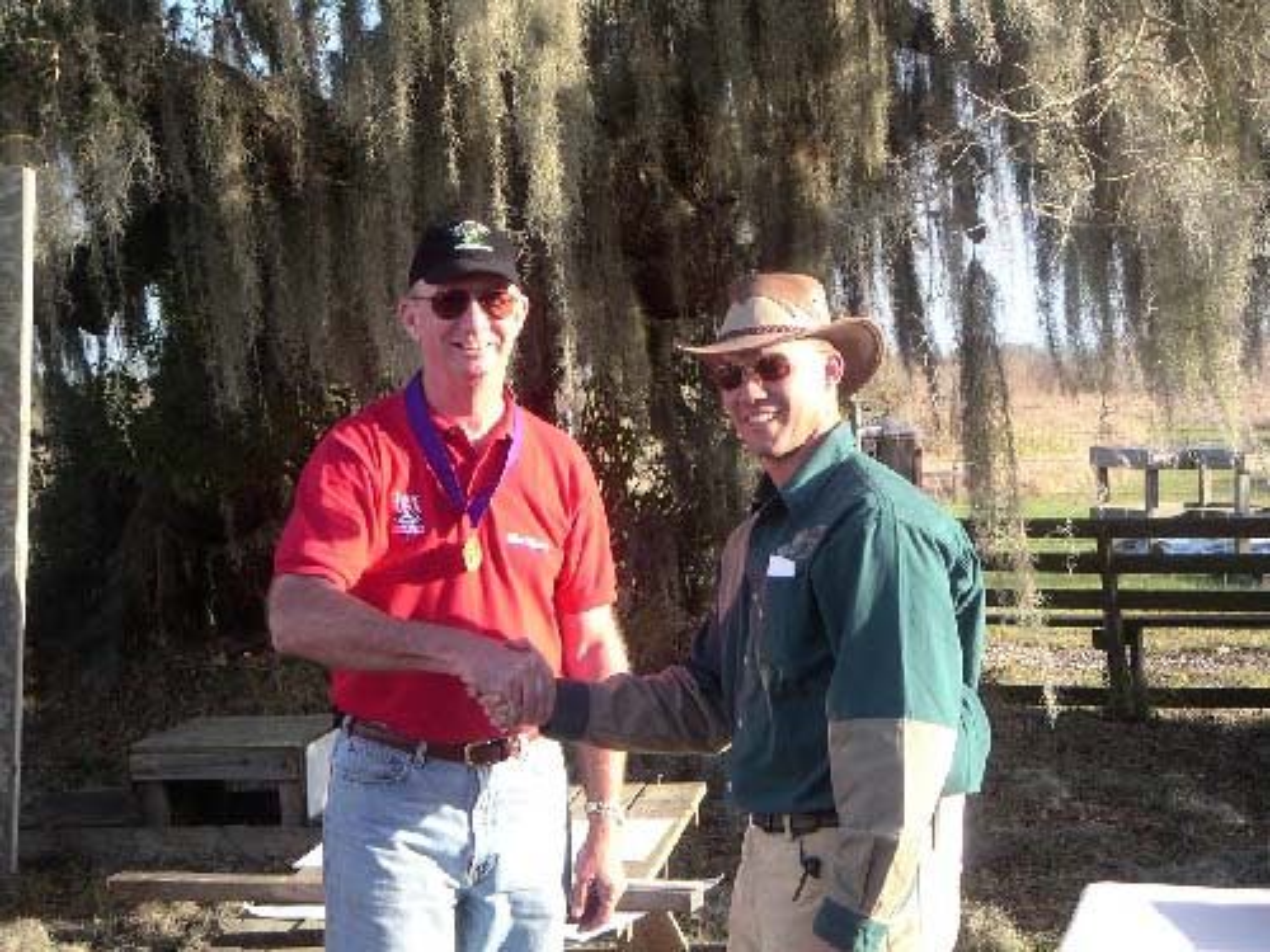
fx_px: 2898
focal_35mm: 79
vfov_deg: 18.7
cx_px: 635
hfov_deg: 24.7
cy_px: 476
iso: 50
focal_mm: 12.2
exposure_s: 1/150
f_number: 3.2
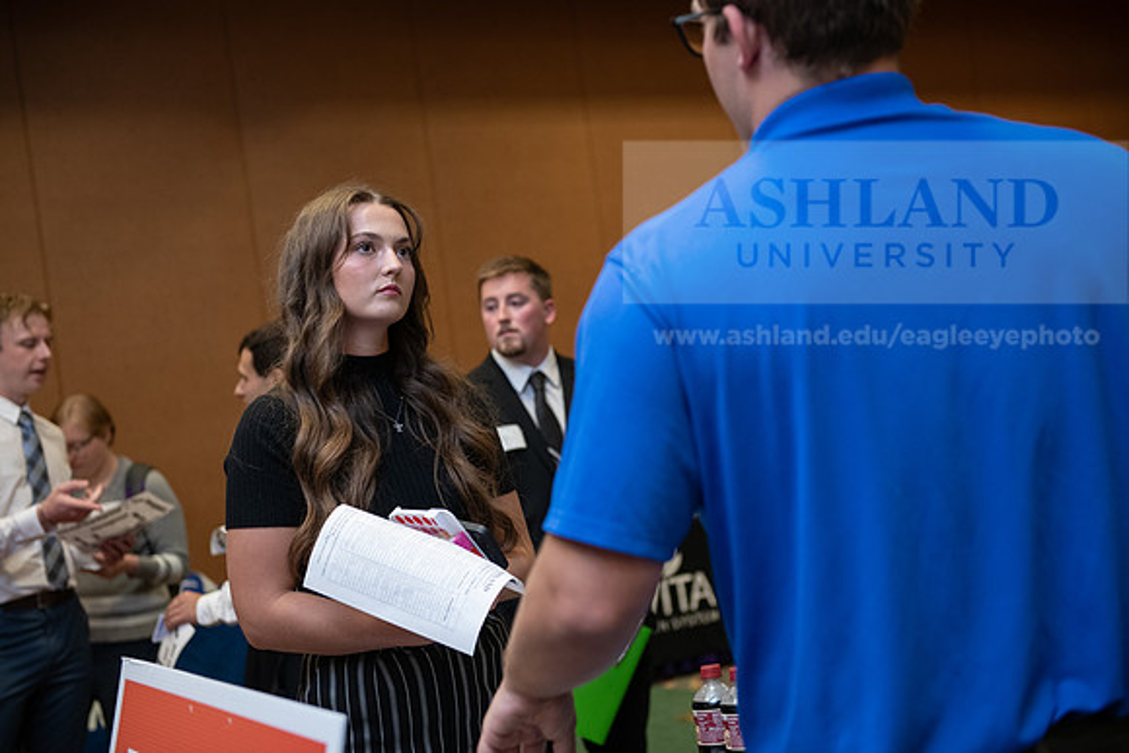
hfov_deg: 35.6
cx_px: 564
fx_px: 1757
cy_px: 376
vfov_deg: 24.2
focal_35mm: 56
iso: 1250
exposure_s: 1/200
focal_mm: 56
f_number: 3.2
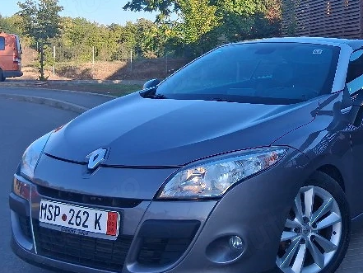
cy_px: 36
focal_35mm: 59
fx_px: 619
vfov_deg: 24.2
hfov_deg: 31.3
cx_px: 319
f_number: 1.8
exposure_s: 1/312
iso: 25
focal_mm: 3.98
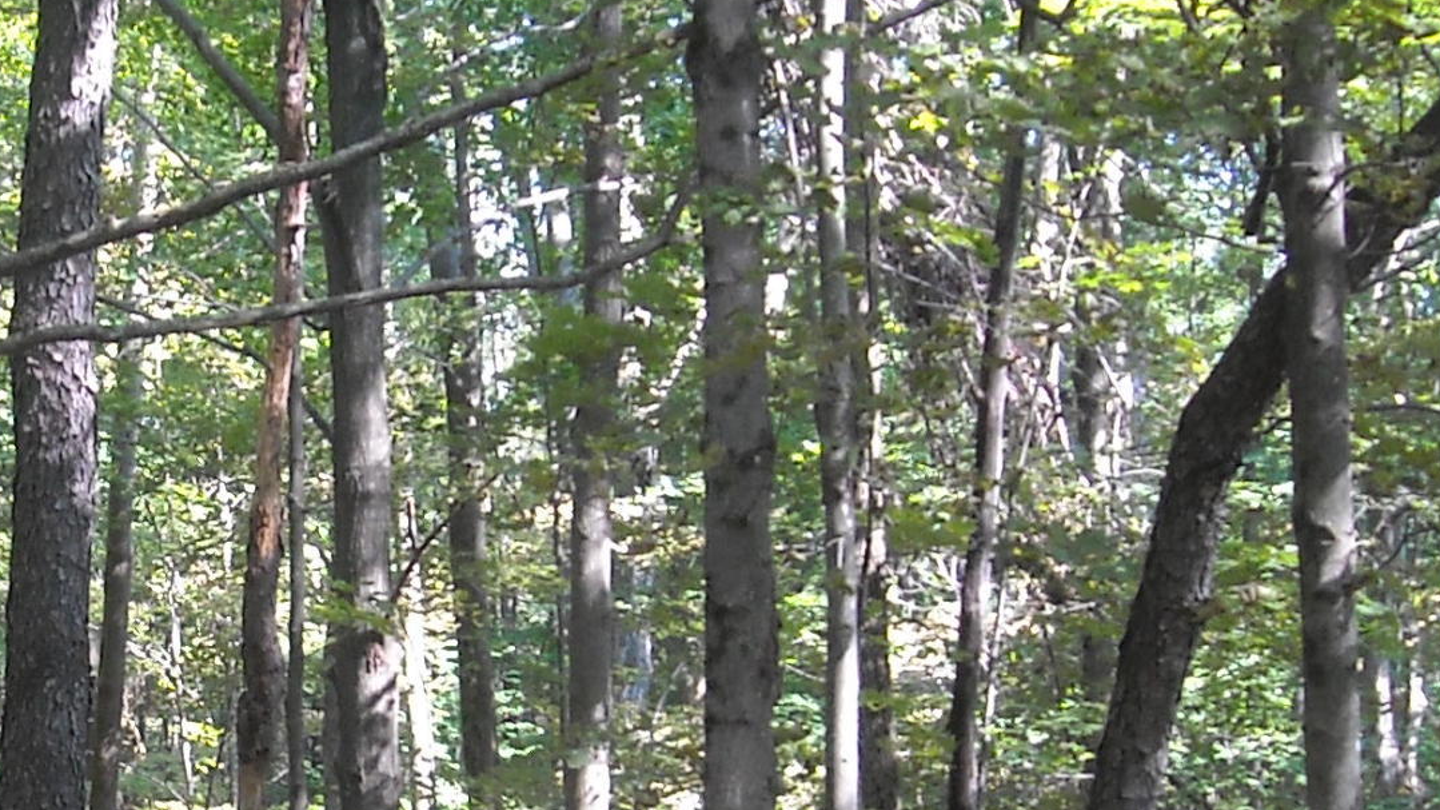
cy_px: 555
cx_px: -152
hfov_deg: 19.3
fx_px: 4048
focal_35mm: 106
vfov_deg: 11.4
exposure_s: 1/60
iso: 129
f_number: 2.8
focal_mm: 5.7
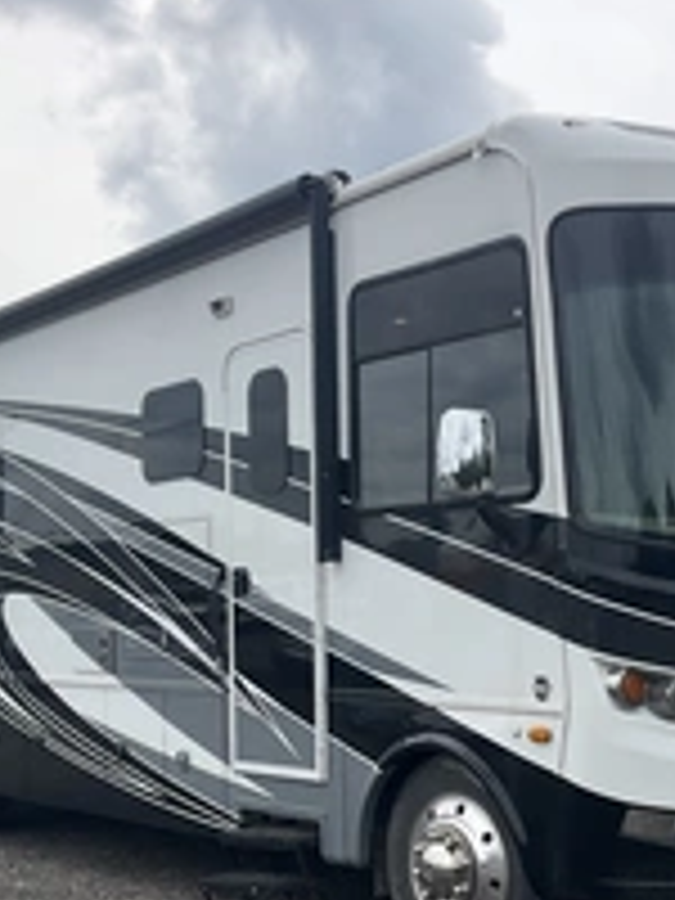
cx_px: 414
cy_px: 608
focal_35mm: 58
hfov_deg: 25.2
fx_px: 1508
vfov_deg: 32.9
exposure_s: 1/1451
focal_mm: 3
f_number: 1.8
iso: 25
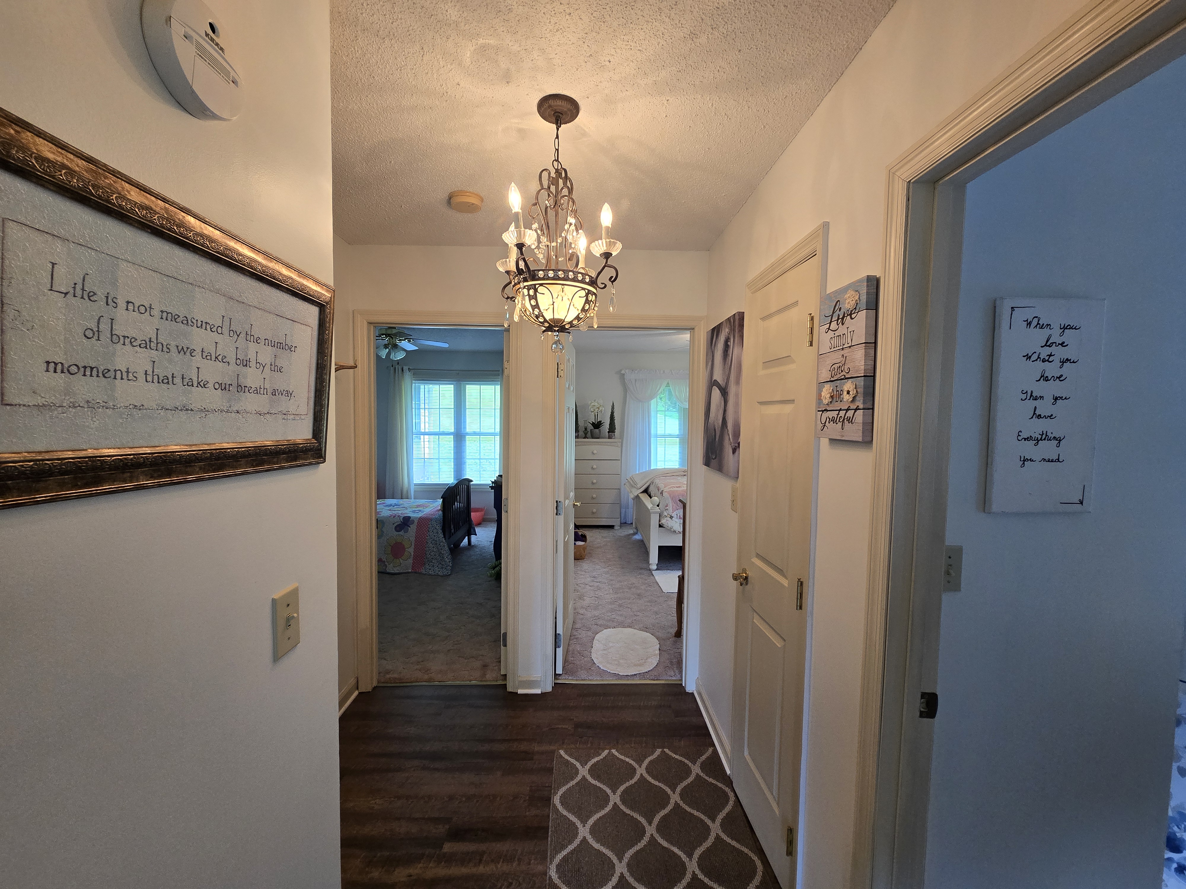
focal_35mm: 13
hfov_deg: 106.2
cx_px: 593
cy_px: 444
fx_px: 445
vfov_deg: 89.9
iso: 200
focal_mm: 2.2
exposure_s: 1/60
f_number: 2.2
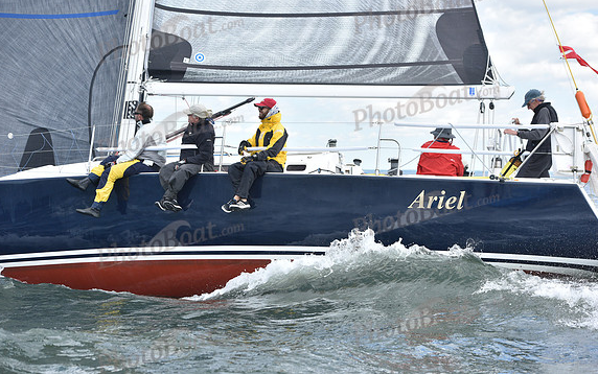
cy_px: 173
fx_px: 1516
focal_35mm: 93
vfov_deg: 14.1
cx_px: 299
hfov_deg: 22.3
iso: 320
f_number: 5
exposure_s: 1/1000
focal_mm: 90
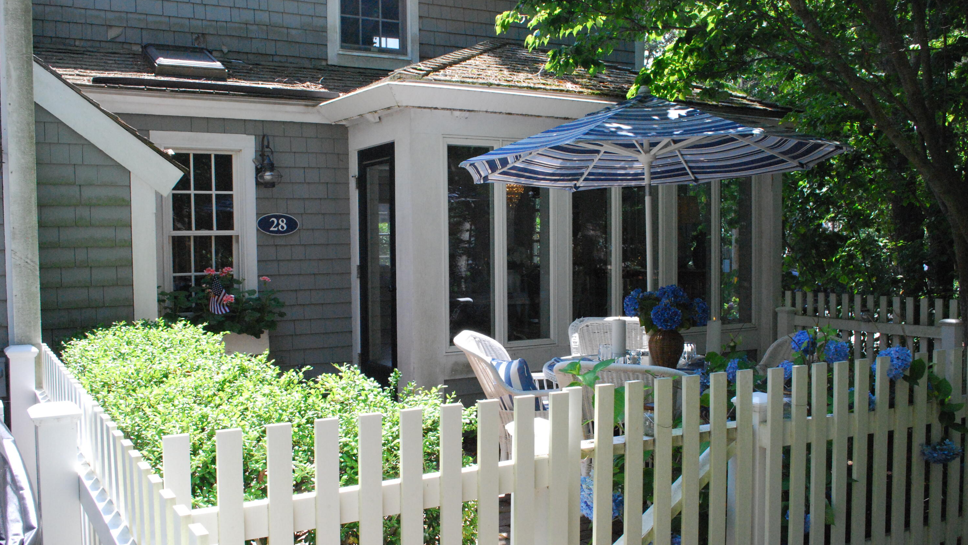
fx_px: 898
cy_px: 277
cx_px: 482
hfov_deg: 56.6
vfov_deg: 33.7
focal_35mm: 35
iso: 1600
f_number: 10
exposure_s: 1/400
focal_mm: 22
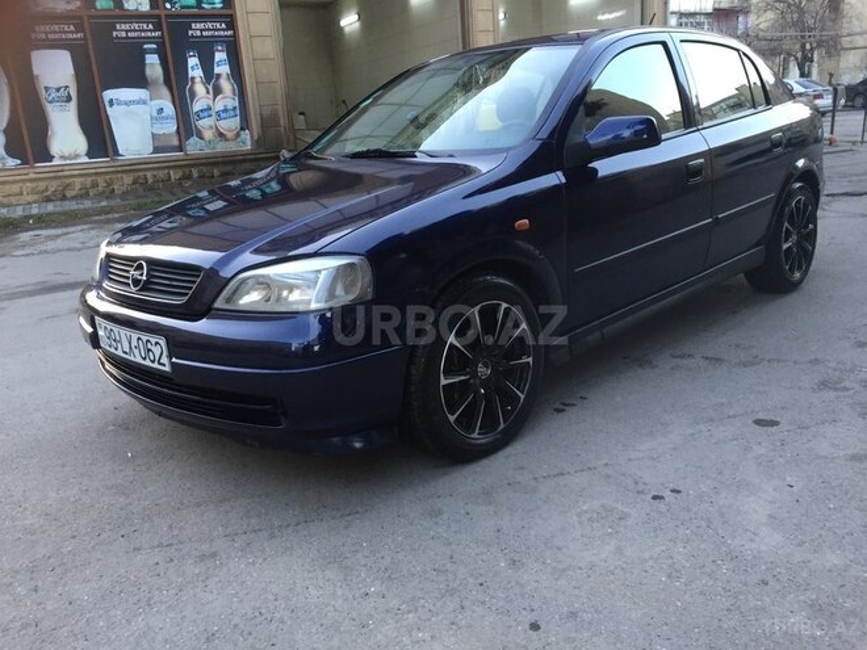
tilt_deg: -17.0
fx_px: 726
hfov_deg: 61.7
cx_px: 434
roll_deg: +3.9
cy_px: 325
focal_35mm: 29
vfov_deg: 48.2
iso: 64
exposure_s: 1/33
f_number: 2.2
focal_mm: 4.15
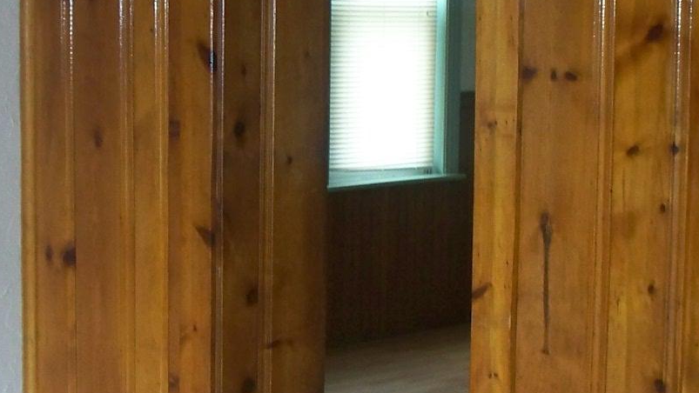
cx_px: 287
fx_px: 1854
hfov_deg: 21.3
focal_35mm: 100
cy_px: 225
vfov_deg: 12.1
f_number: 2.8
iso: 200
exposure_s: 1/50
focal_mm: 7.54
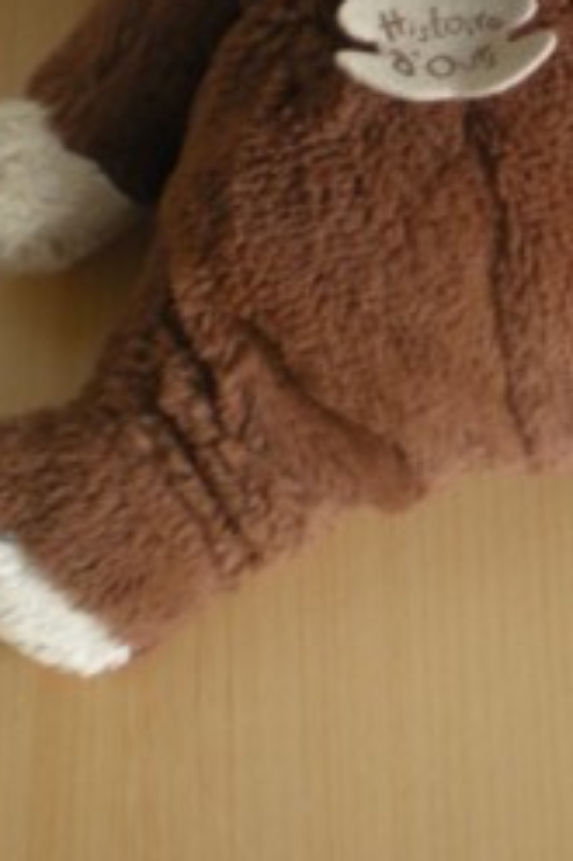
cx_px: 528
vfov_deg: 23.9
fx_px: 1984
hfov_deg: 16.2
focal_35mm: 83
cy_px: 104
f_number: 3.1
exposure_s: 1/16.2
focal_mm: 6.3
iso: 200
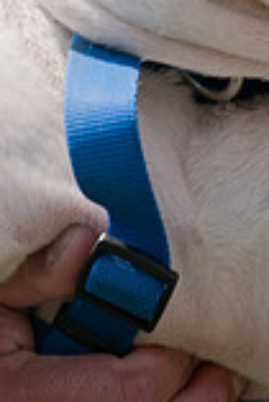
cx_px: 22
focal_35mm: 344
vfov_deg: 6.0
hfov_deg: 4.0
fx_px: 3847
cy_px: 210
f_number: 5.6
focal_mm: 80
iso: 200
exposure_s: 1/640
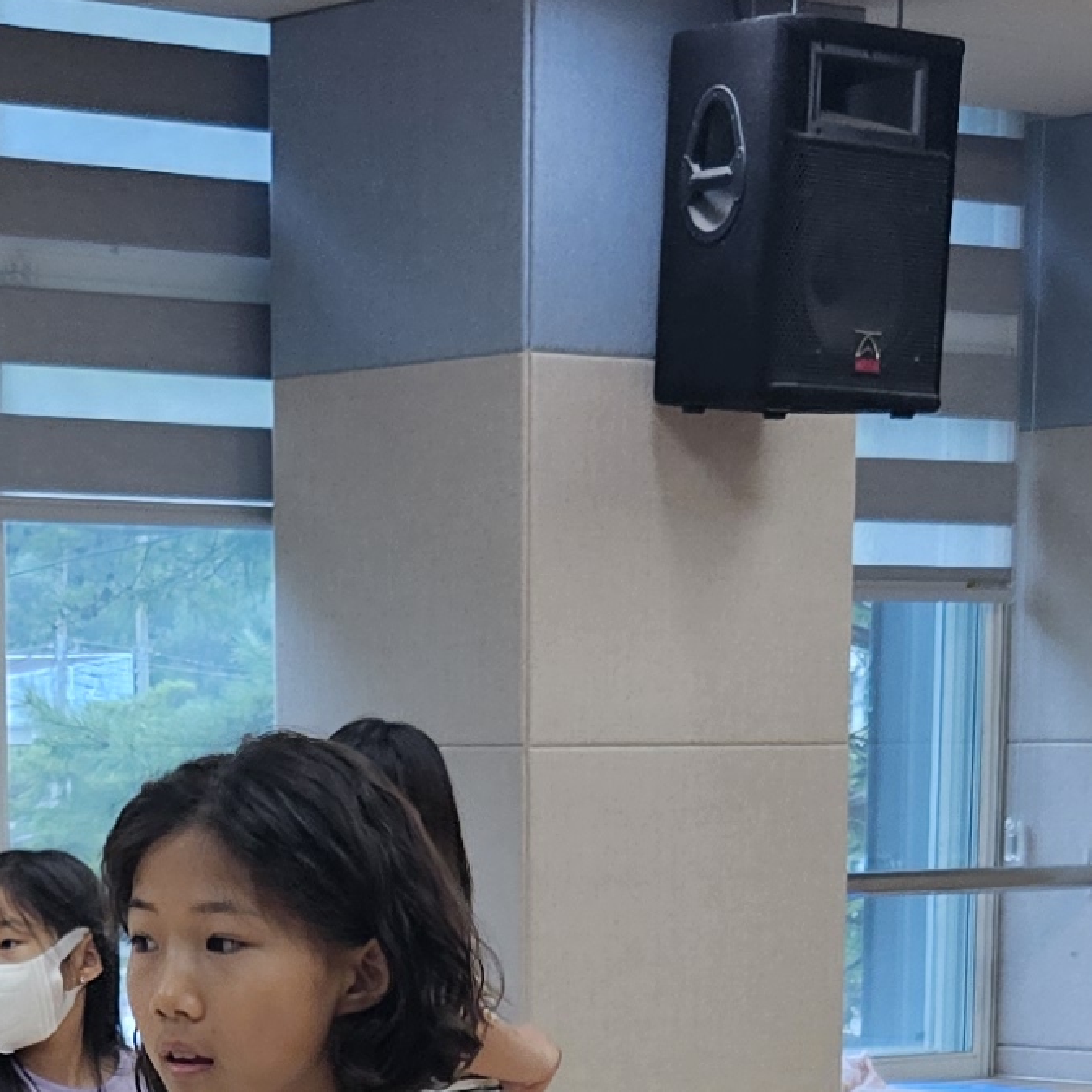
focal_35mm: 121
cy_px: 1710
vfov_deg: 13.5
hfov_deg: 14.4
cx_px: 387
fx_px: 4319
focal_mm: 5.4
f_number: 1.8
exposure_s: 1/120
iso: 80
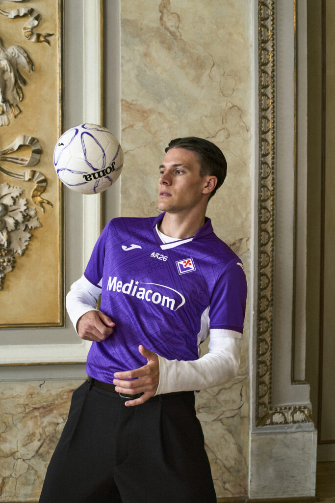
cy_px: 252
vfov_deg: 39.6
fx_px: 698
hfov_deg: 27.0
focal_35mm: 50
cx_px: 168
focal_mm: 50
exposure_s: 1/160
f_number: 7.1
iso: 800
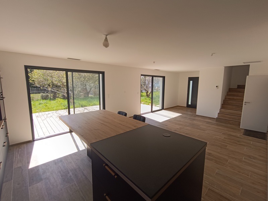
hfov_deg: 94.5
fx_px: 124
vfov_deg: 78.1
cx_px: 134
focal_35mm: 16
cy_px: 100
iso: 50
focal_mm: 1.66
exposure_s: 1/237
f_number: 2.2
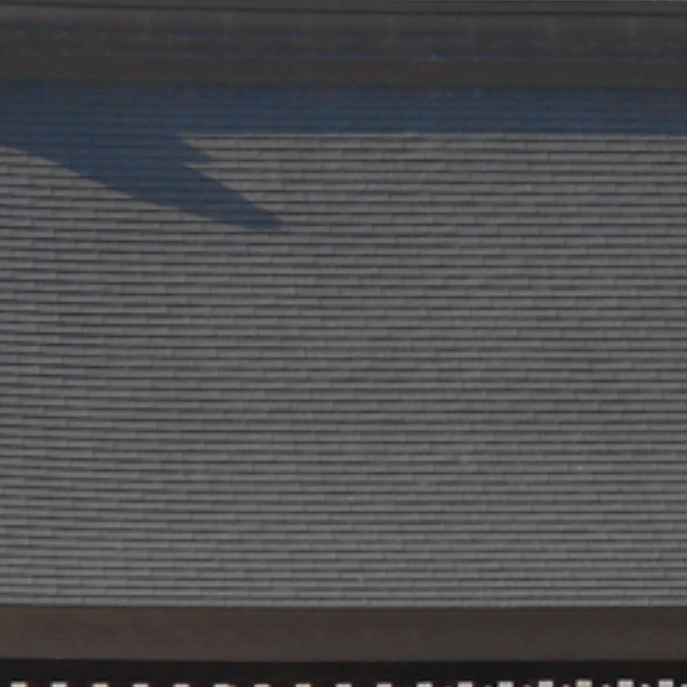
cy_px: 195
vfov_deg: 6.1
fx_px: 6399
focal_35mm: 285
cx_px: 849
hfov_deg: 6.1
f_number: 5.3
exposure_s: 1/250
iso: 80
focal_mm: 11.6
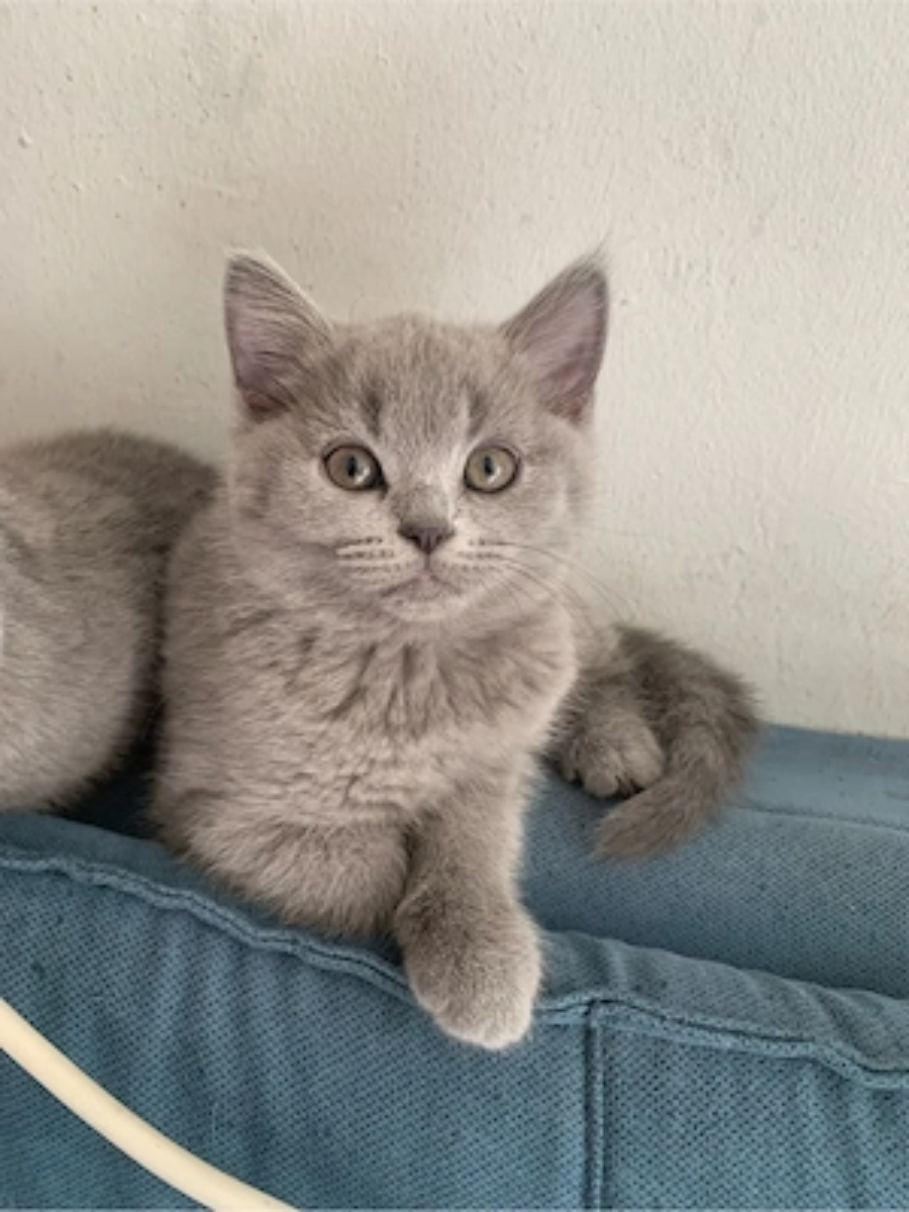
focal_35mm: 26
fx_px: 910
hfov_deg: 53.1
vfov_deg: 67.3
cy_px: 606
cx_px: 454
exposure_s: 1/60
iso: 125
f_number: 1.8
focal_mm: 4.25
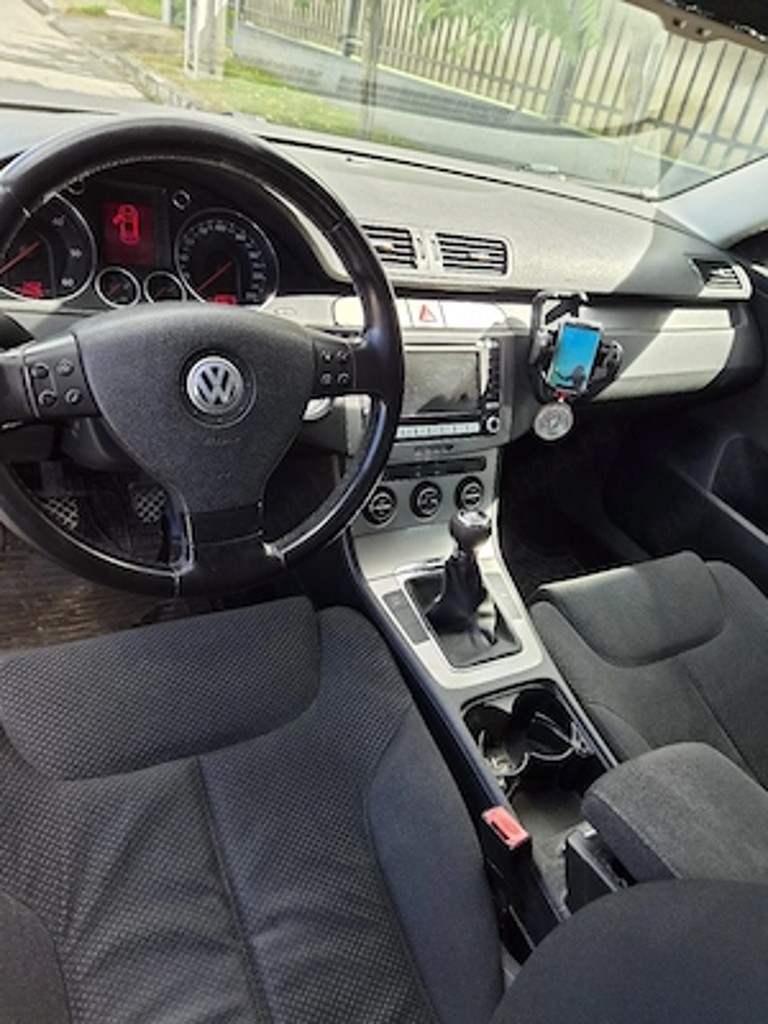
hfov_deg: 58.9
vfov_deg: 73.9
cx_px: 384
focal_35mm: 23
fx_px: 680
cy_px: 512
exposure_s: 1/625
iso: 80
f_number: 1.8
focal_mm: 5.4
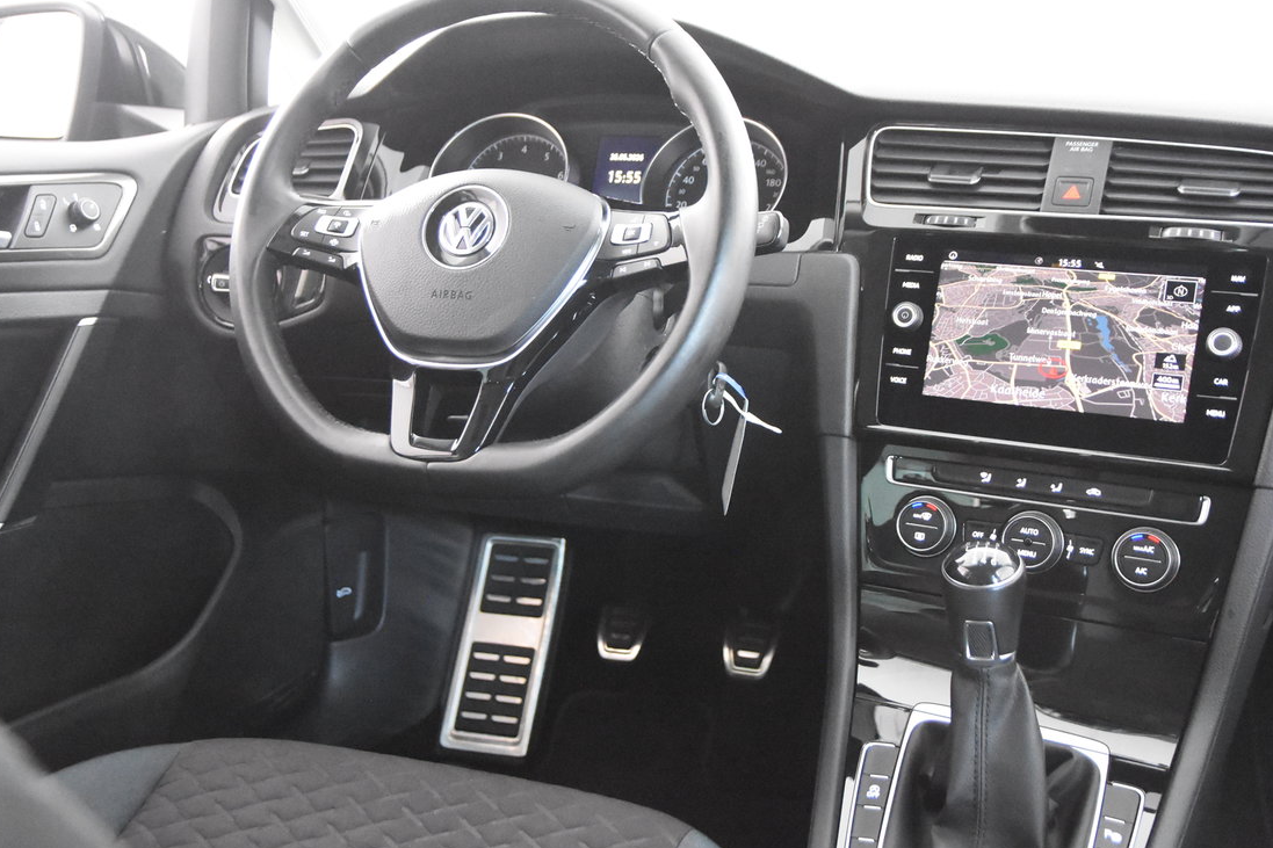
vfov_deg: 31.9
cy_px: 385
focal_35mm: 42
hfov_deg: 46.4
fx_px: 1485
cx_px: 615
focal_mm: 24
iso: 11400
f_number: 3
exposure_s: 1/40
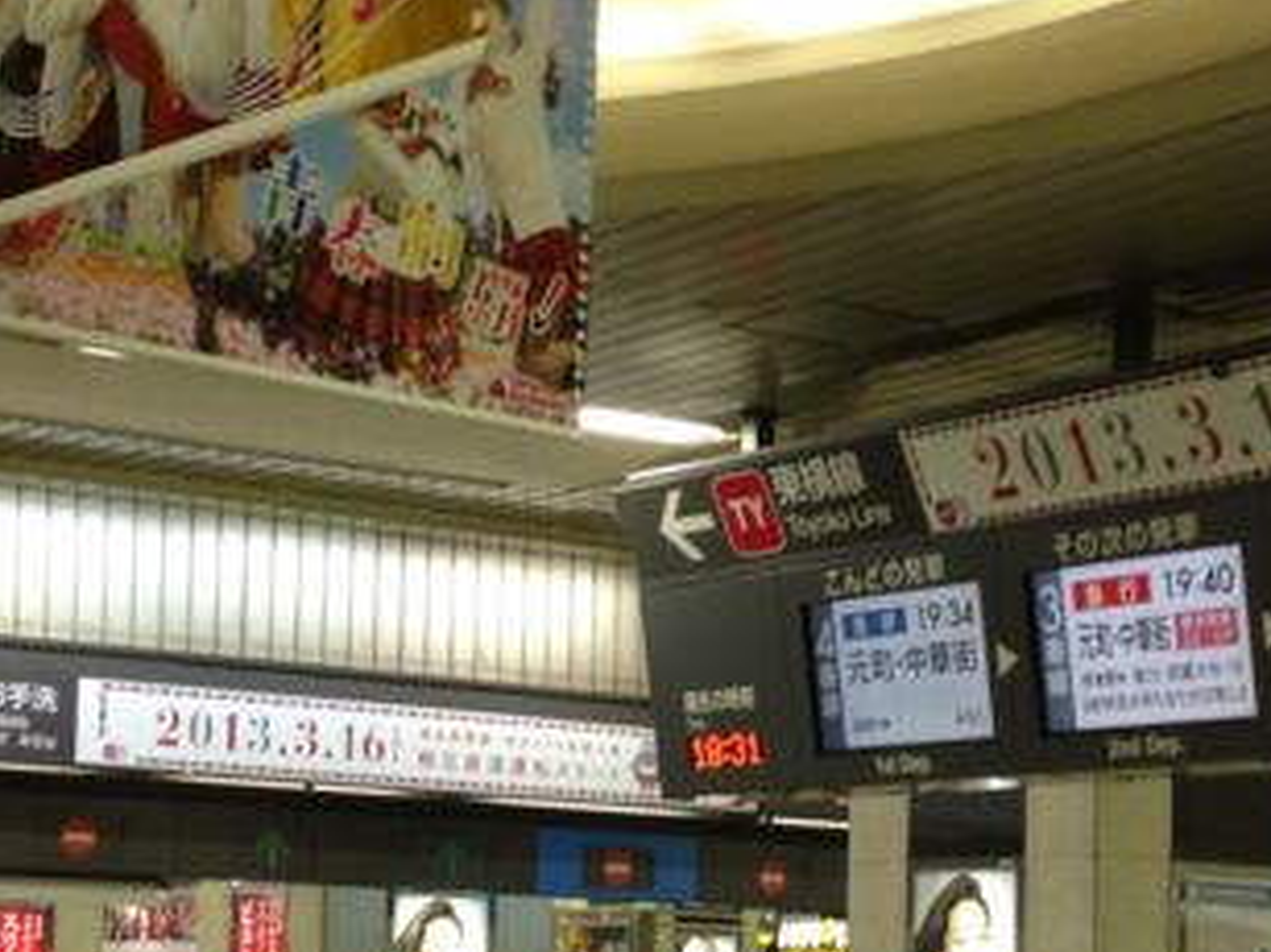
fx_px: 3156
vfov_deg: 17.0
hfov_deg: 22.8
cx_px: 588
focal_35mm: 86
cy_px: 733
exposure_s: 1/20
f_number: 2.4
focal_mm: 4.13
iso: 64
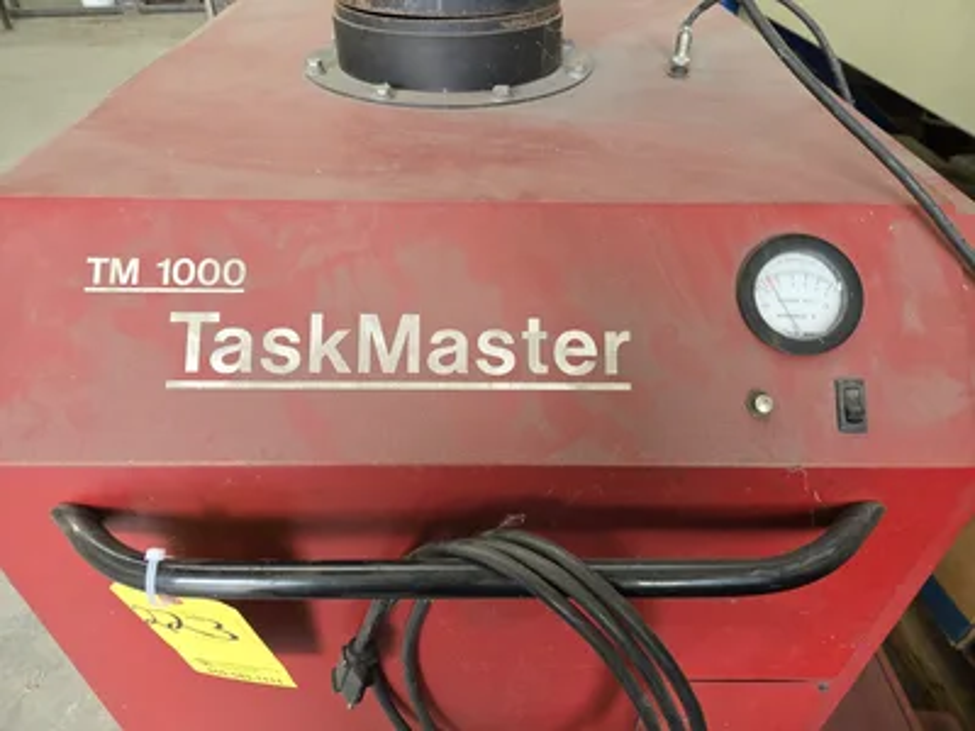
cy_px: 366
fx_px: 648
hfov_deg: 73.9
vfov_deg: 58.9
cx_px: 488
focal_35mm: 23
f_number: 1.8
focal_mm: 5.4
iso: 250
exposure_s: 1/120
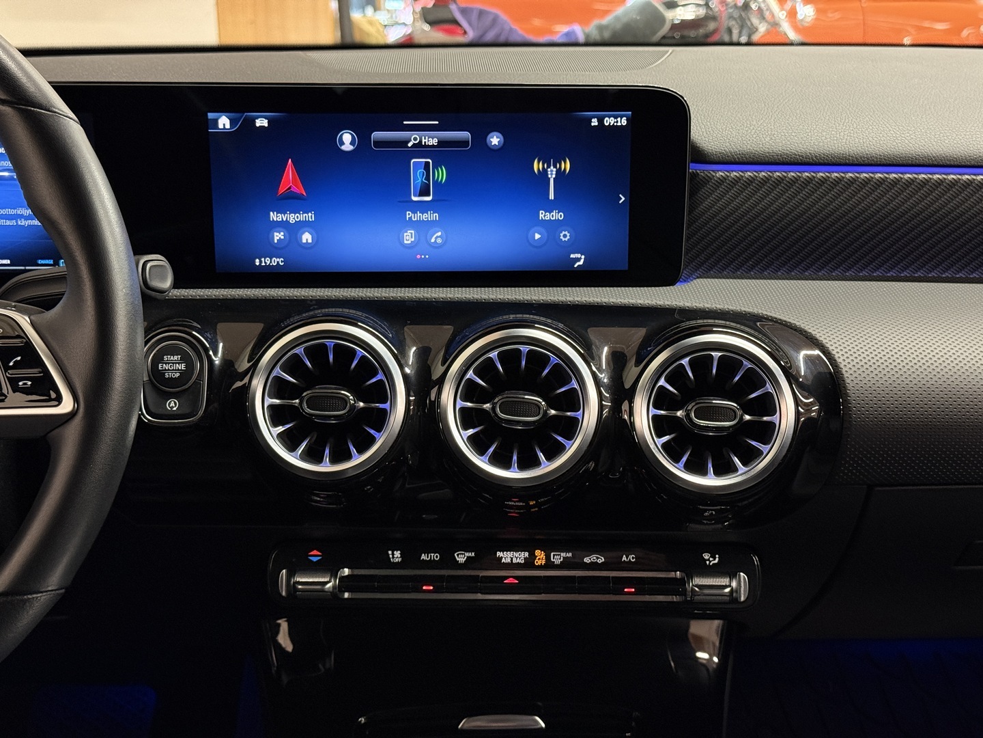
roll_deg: +0.1
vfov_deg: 30.3
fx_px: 1363
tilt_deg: -16.3
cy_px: 369
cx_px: 492
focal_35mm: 48
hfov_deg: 39.7
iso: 400
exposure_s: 1/40
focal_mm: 6.76
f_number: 1.78
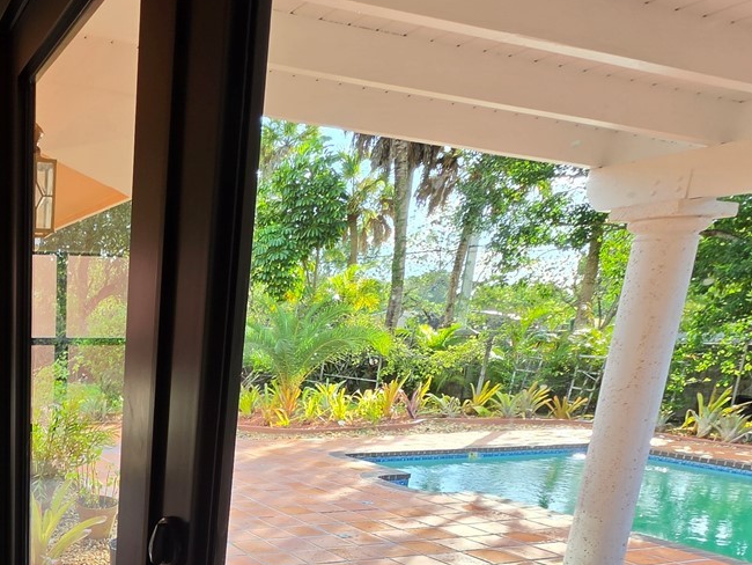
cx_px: 20
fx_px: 695
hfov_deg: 48.1
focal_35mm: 32
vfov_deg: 40.7
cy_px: 511
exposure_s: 1/120
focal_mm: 2.2
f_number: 1.9
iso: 16
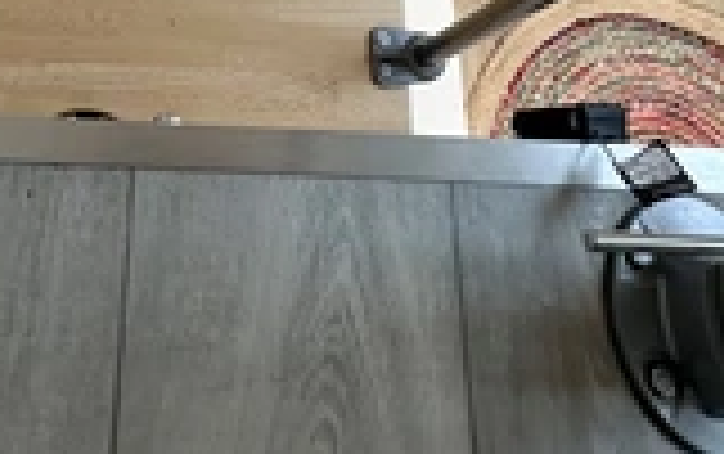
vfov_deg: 19.1
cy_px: -391
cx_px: 232
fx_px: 968
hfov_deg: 40.4
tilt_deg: -56.0
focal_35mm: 49
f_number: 2.2
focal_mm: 2.22
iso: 125
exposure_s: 1/99
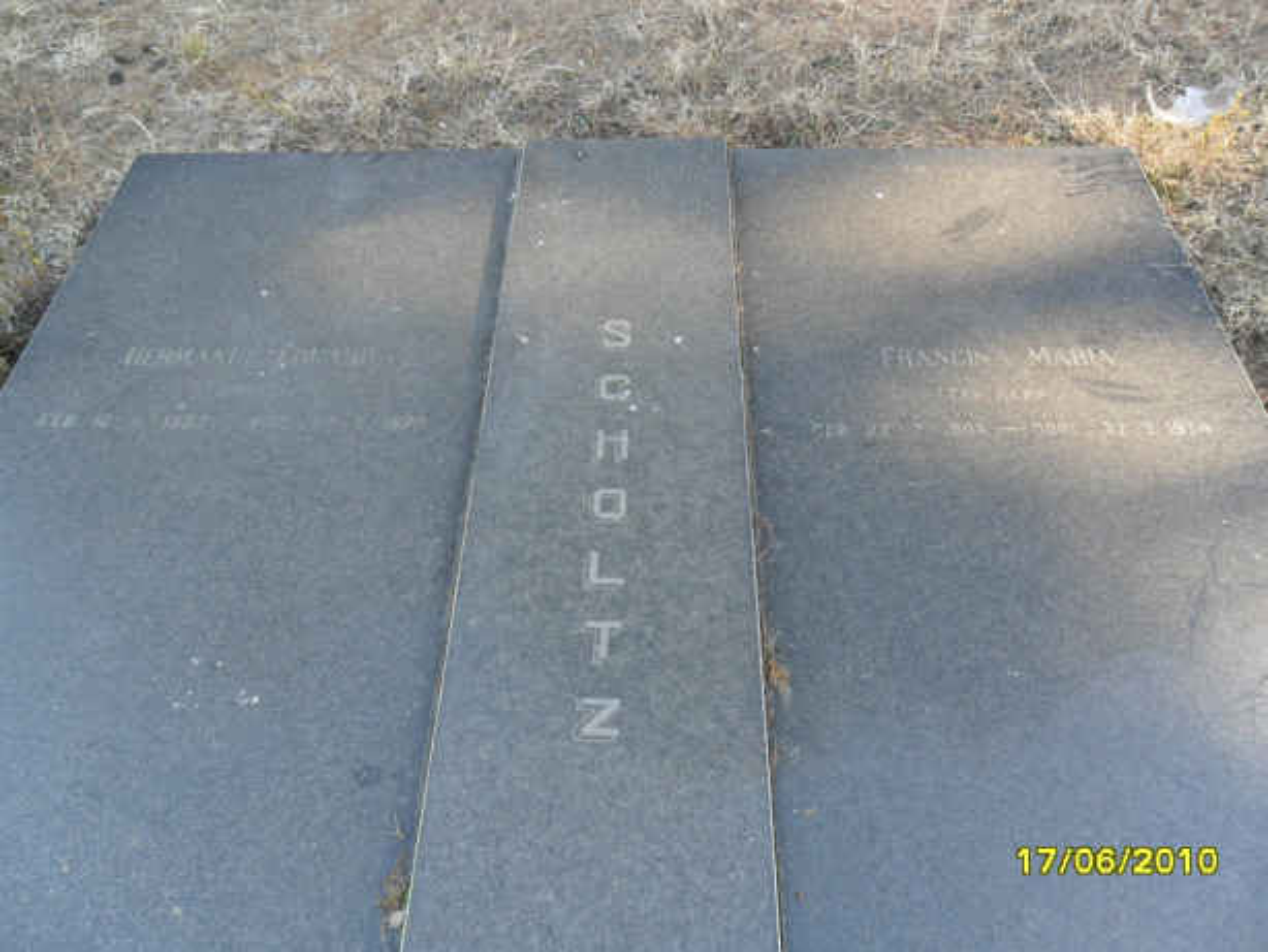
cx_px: 634
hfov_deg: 65.3
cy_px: 476
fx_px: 989
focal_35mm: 27
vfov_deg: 51.4
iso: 100
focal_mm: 4.9
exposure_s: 1/45
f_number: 3.5
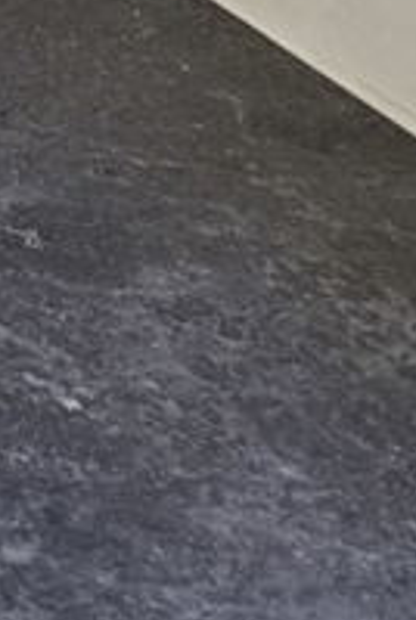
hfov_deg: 5.3
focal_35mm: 191
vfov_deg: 10.0
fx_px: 3299
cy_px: -620
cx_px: -1770
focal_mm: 5.4
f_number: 1.8
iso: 200
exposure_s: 1/359
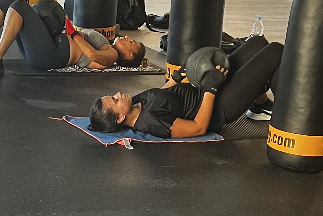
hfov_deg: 18.3
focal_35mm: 109
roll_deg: -4.0
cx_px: 9
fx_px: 978
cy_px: 272
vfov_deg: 12.2
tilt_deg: -23.8
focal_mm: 5.7
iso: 200
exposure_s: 1/50
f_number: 1.5
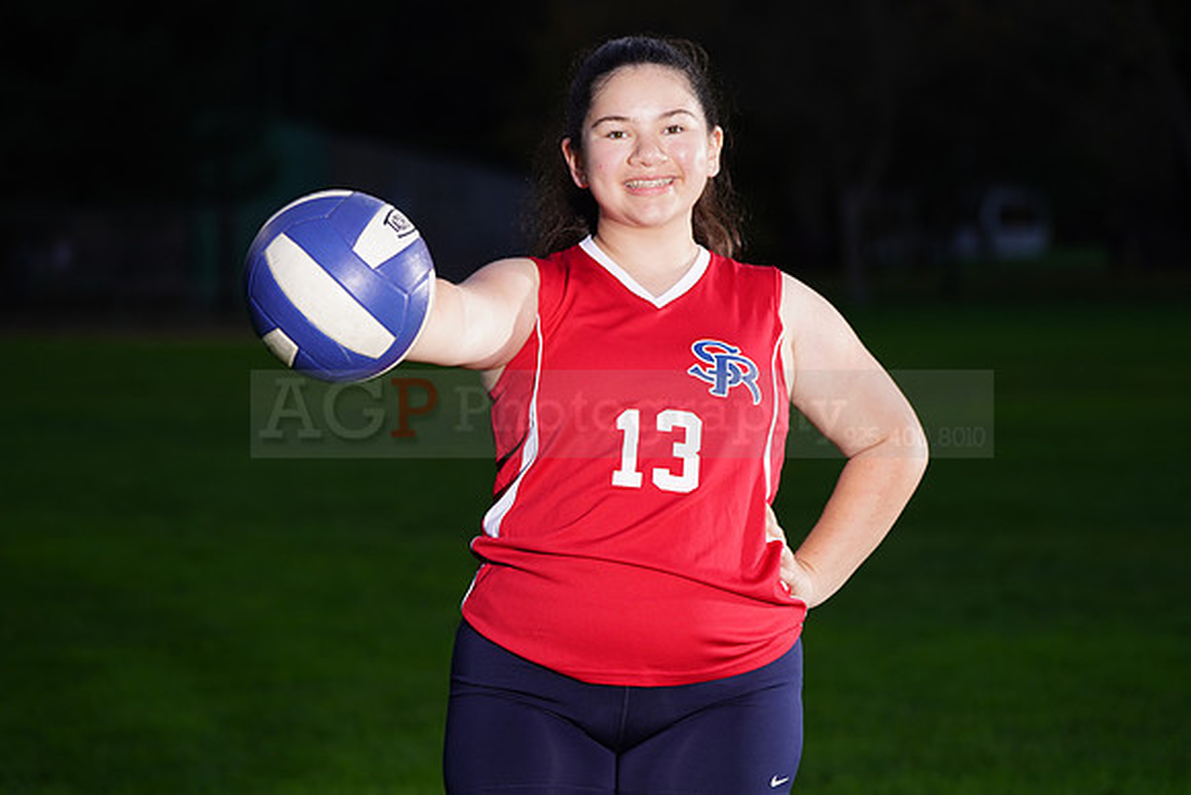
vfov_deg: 8.7
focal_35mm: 158
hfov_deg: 13.0
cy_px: 398
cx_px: 596
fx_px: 5228
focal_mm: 158
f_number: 5
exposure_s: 1/125
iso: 320
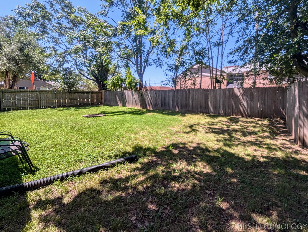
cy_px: 99
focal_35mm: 15
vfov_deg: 81.3
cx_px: 169
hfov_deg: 97.8
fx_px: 134
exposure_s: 1/916
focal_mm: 1.95
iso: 49
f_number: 2.2
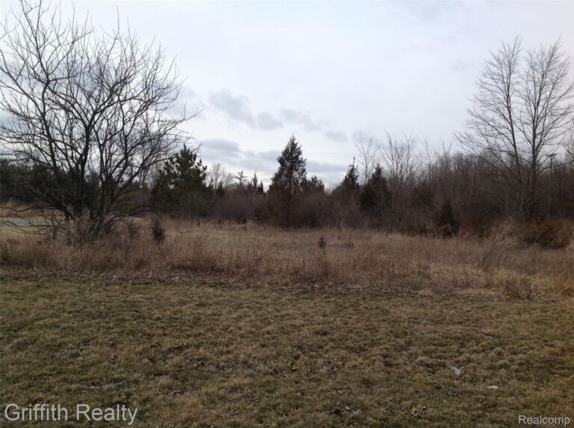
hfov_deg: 52.7
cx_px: 287
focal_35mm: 35
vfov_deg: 40.6
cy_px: 214
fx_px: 579
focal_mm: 4.28
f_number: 2.4
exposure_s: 1/719
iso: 50
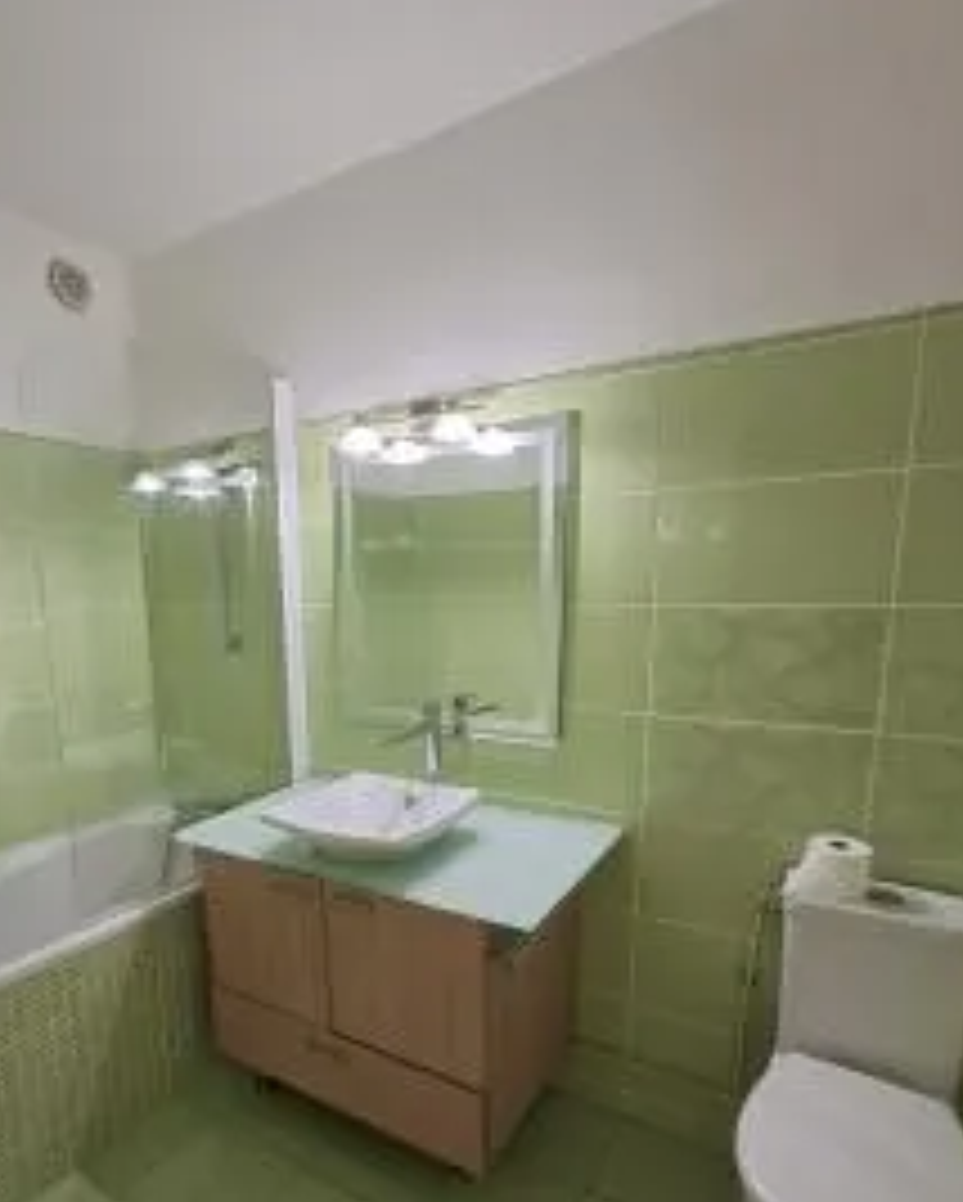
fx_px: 676
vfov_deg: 82.0
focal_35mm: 19
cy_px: 734
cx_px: 396
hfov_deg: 70.3
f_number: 2.2
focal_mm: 1.74
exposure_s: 1/33
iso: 200
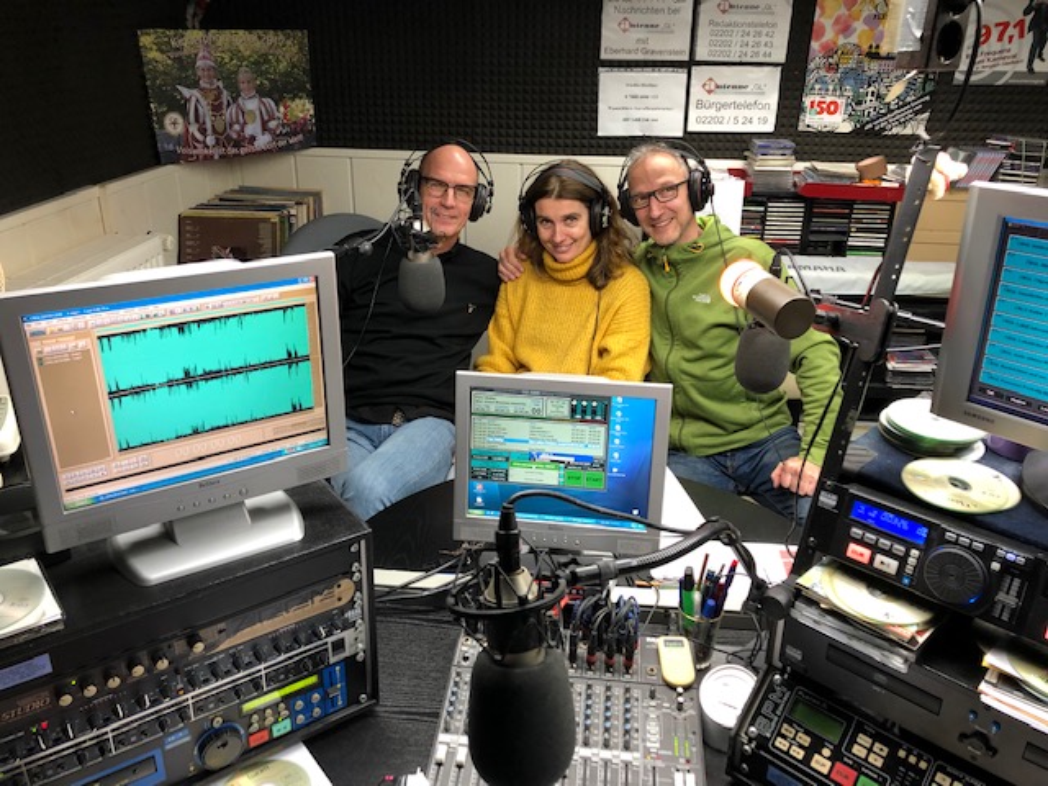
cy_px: 393
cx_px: 524
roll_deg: +0.1
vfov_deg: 49.7
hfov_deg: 63.4
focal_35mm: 28
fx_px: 848
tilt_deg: -22.5
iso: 40
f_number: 1.8
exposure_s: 1/17
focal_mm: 4
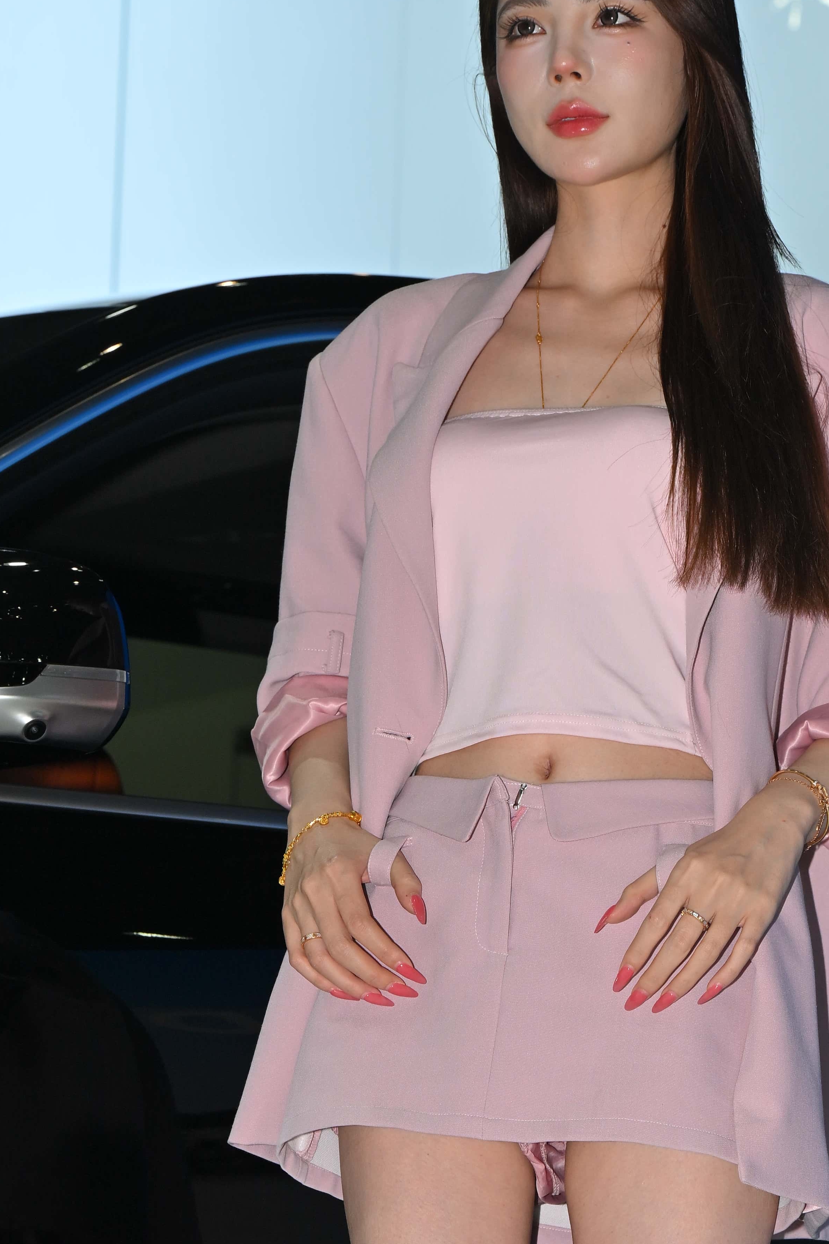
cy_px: 1062
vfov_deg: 12.6
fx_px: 5595
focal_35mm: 162
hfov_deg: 8.5
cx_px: 550
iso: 320
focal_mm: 70
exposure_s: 1/250
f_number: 6.3
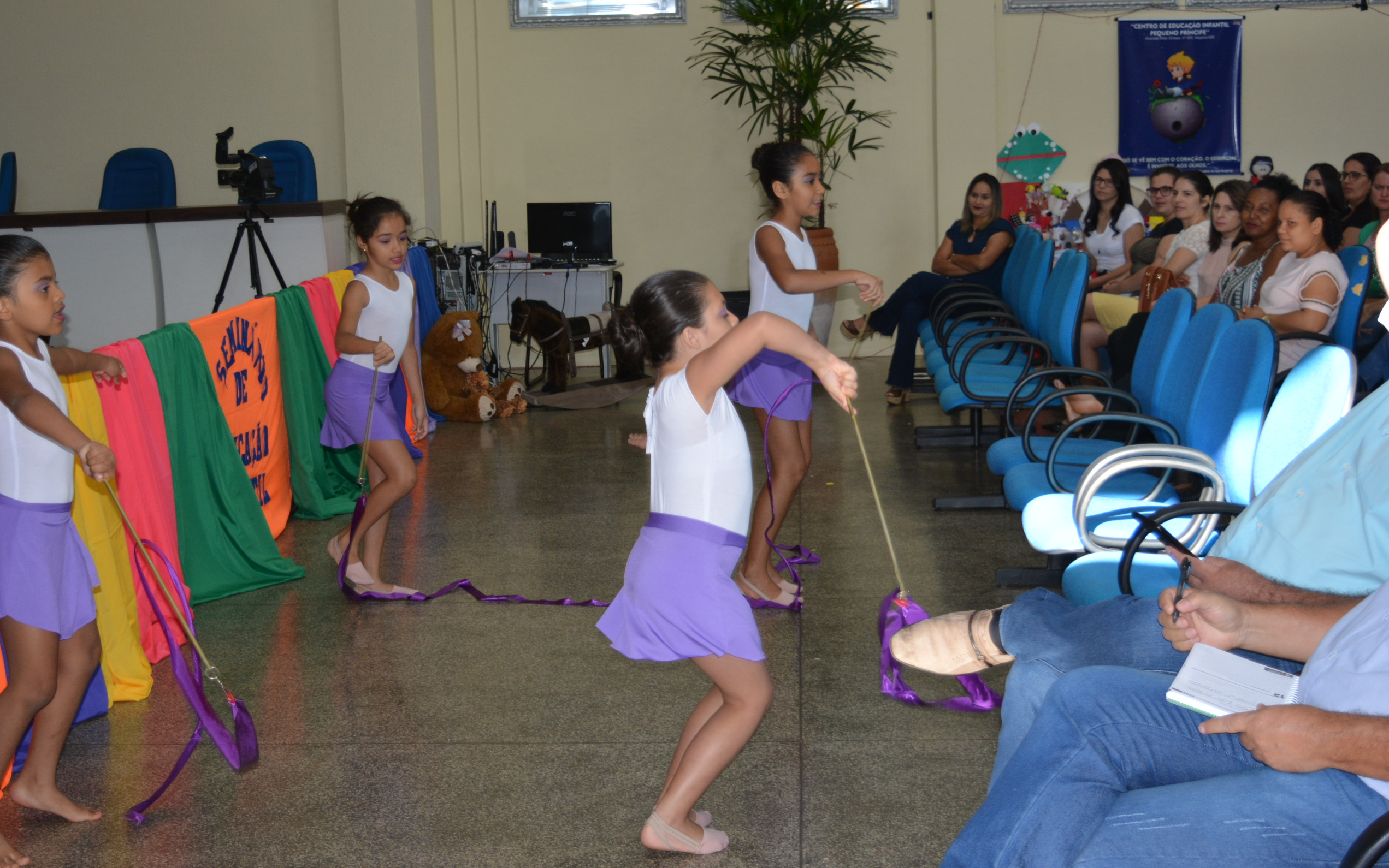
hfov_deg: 37.5
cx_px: 611
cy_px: 373
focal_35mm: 54
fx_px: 2044
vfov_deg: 24.0
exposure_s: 1/100
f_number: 4.2
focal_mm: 30
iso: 400
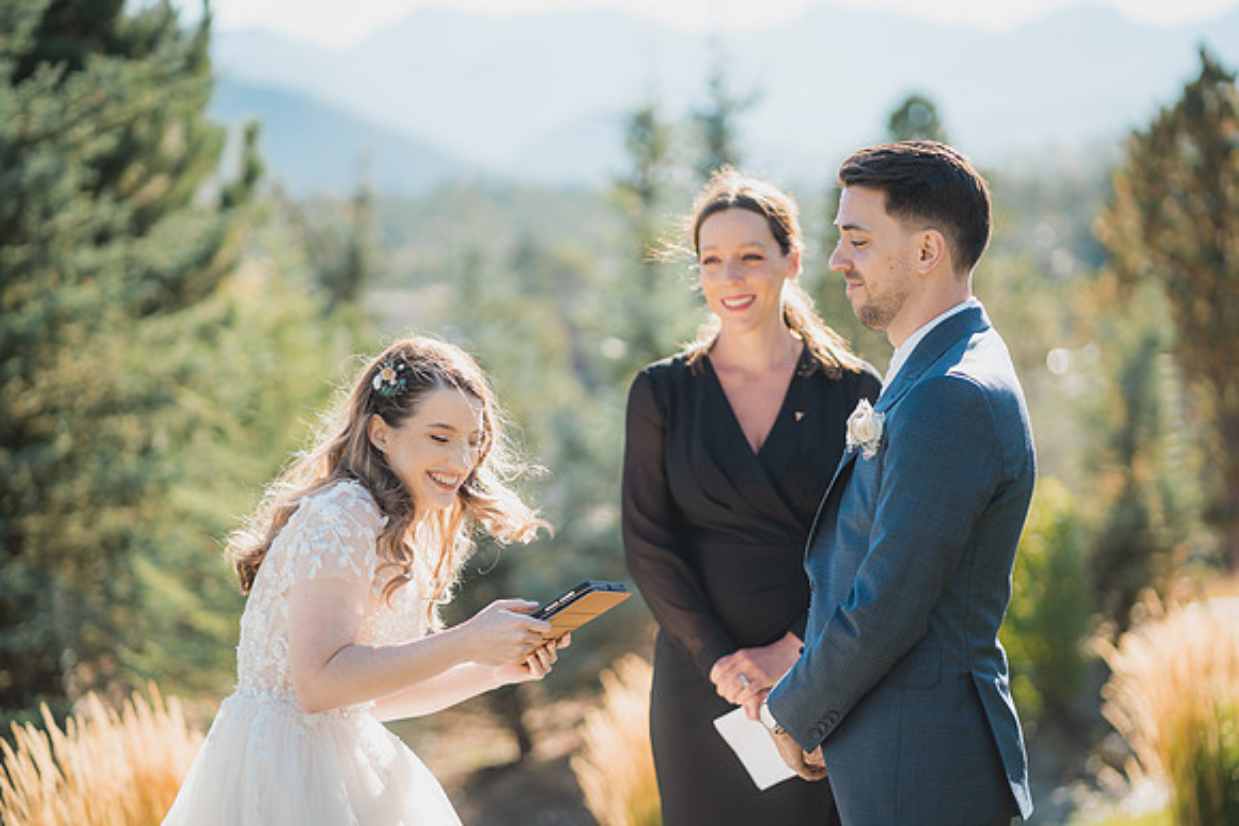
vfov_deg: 15.9
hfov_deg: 23.7
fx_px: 2955
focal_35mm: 86
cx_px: 620
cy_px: 413
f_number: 2.2
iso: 200
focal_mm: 85
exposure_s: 1/1250
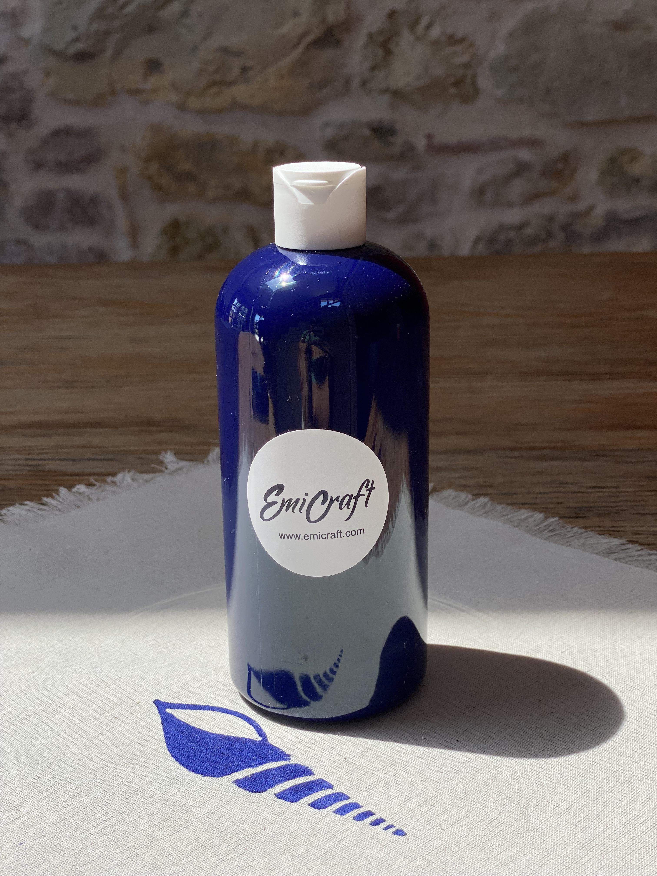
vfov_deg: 36.8
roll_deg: -0.1
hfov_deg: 28.0
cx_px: 328
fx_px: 1316
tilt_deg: -18.9
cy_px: 438
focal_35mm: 52
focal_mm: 6
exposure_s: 1/329
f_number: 2
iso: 20
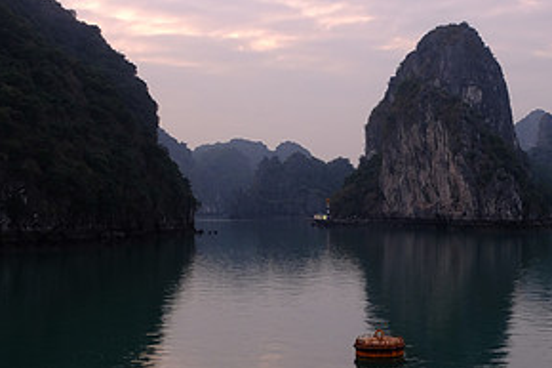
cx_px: 333
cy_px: 277
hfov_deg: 36.7
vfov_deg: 24.7
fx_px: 827
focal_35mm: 54
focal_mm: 18
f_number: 3.6
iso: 320
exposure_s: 1/2.3
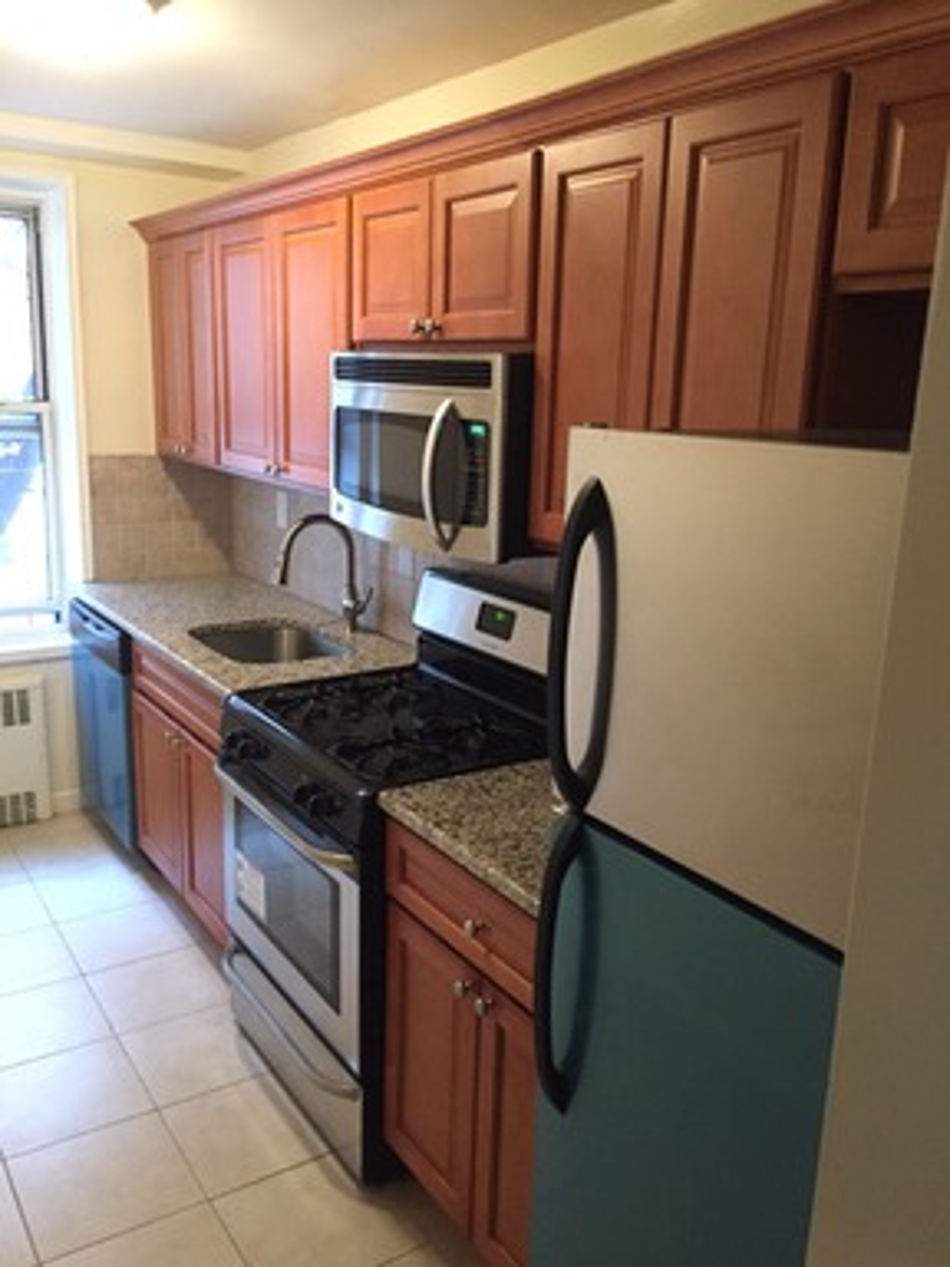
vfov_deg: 61.7
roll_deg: -2.0
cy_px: 634
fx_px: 1061
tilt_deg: -13.8
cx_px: 475
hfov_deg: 48.2
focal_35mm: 29
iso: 250
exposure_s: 1/17
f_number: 2.2
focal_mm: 4.15
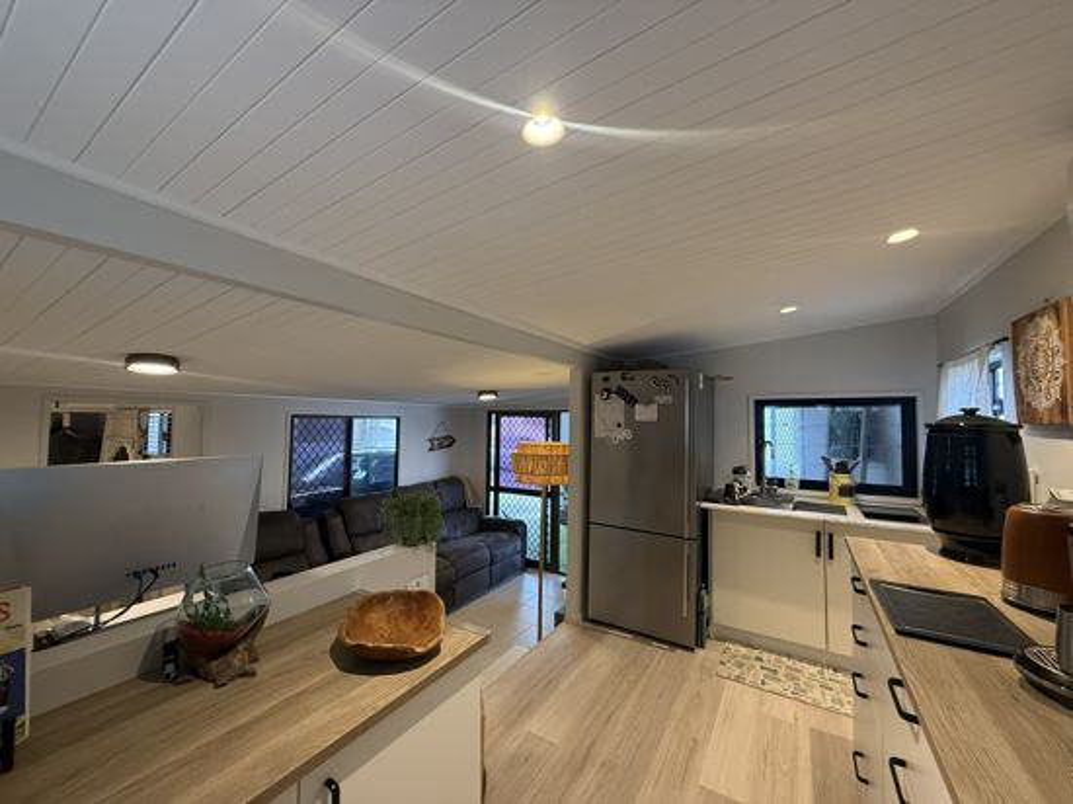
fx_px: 434
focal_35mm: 14
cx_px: 536
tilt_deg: +3.1
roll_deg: -0.2
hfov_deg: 102.1
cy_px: 402
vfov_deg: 85.6
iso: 400
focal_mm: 2.22
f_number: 2.2
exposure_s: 1/100
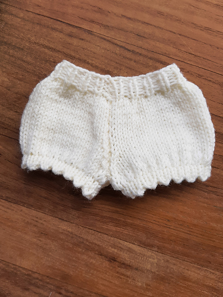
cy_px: 145
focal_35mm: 27
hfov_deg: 51.4
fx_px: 232
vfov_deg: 65.3
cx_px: 112
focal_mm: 3.93
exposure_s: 1/757
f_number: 1.7
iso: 40
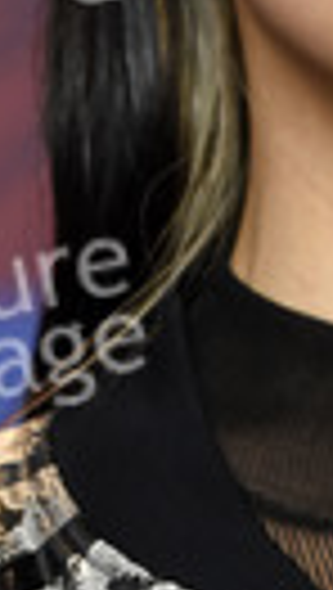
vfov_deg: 3.3
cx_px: 405
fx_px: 10117
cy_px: 122
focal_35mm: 647
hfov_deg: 1.9
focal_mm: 135
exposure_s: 1/320
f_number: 3.2
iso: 800
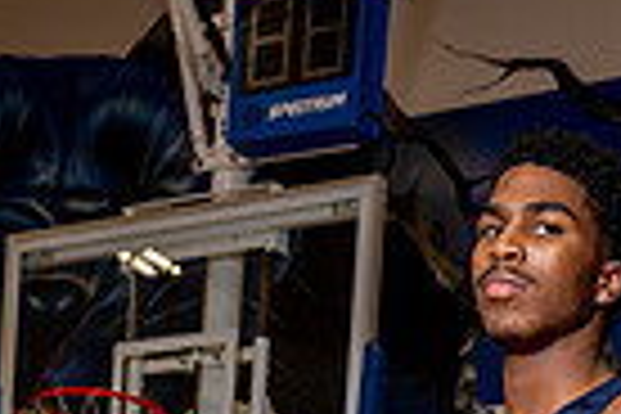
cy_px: 981
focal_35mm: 114
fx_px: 1966
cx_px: 522
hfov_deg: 17.7
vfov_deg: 10.4
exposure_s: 1/250
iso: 400
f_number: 5.6
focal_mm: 35
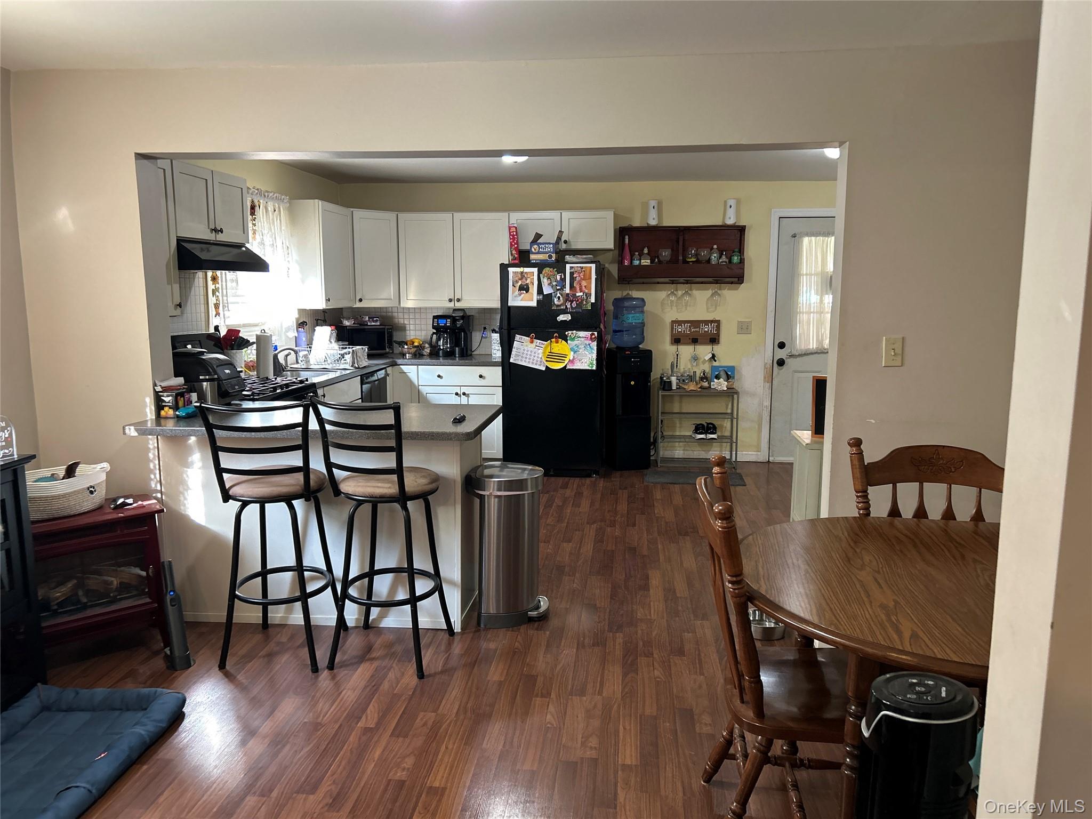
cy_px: 410
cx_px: 546
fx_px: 820
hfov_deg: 67.3
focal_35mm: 26
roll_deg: +0.2
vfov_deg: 53.1
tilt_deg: -7.5
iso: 200
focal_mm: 5.7
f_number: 1.5
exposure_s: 1/60
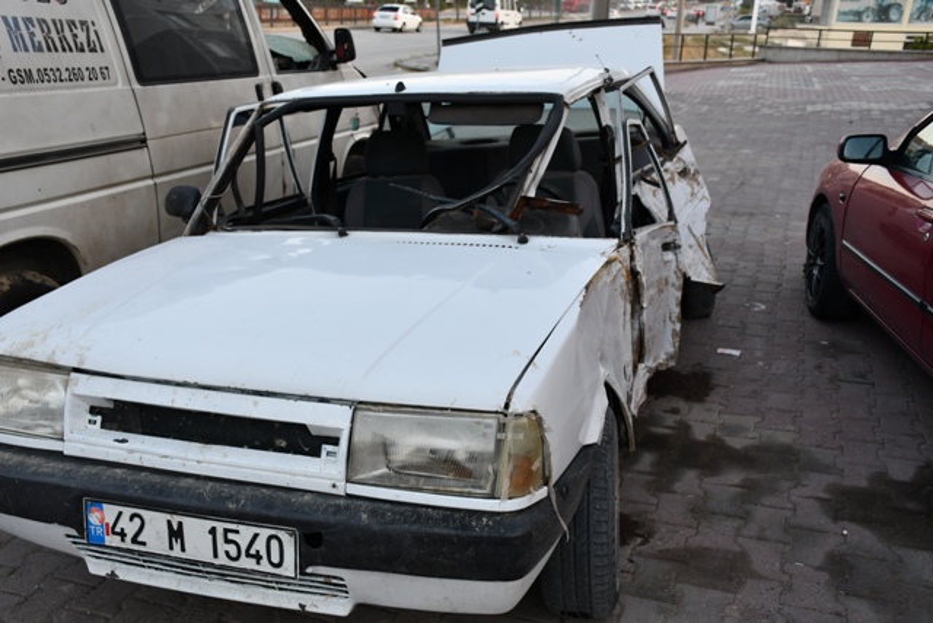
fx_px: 933
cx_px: 466
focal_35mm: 36
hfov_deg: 53.1
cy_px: 312
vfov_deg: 36.9
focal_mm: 24
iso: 400
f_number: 5.6
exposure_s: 1/250
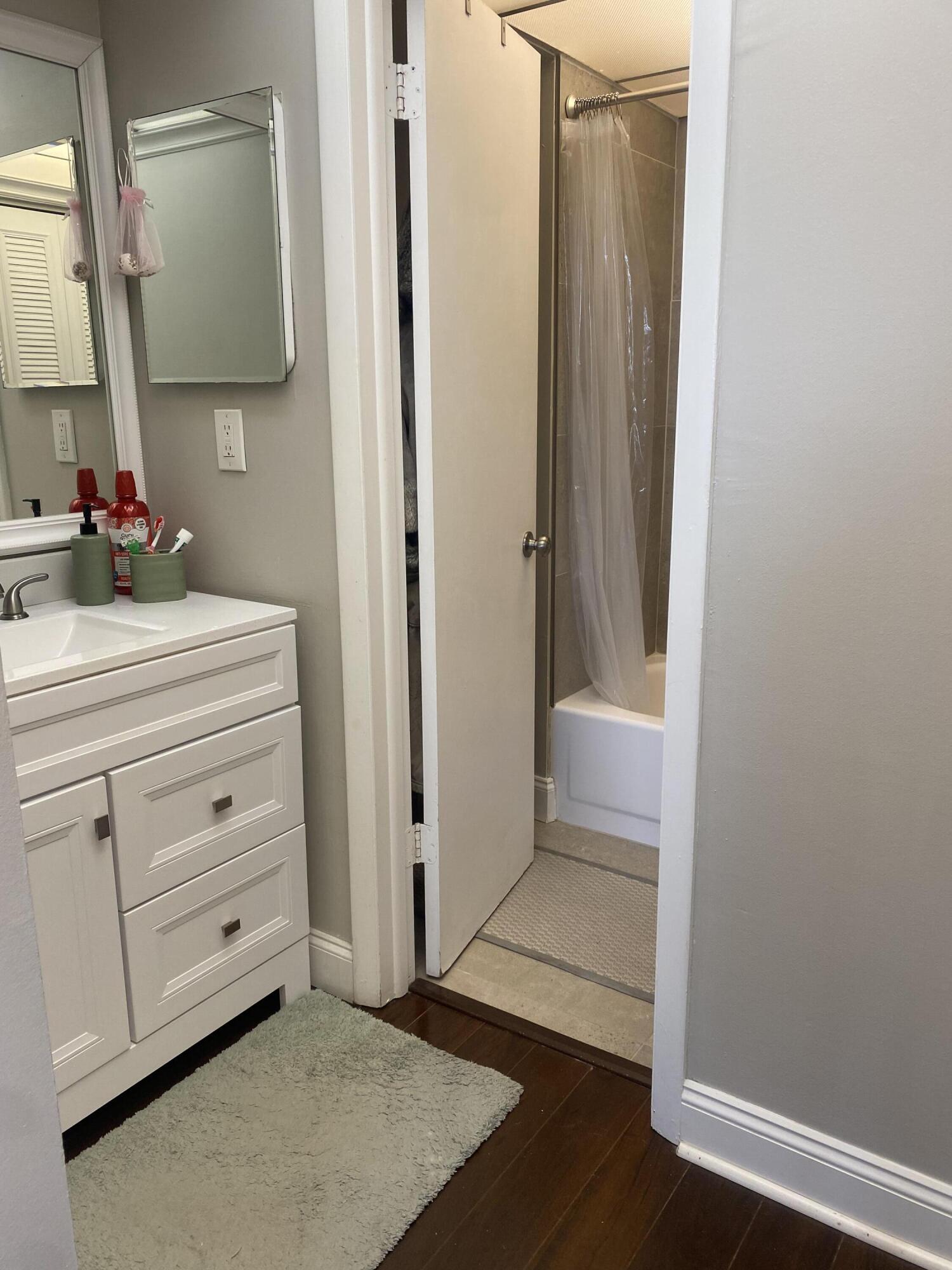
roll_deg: +0.1
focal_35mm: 26
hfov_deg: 53.1
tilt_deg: -13.6
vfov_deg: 67.3
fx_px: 953
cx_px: 476
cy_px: 635
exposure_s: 1/60
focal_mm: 4.25
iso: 64
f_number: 1.8
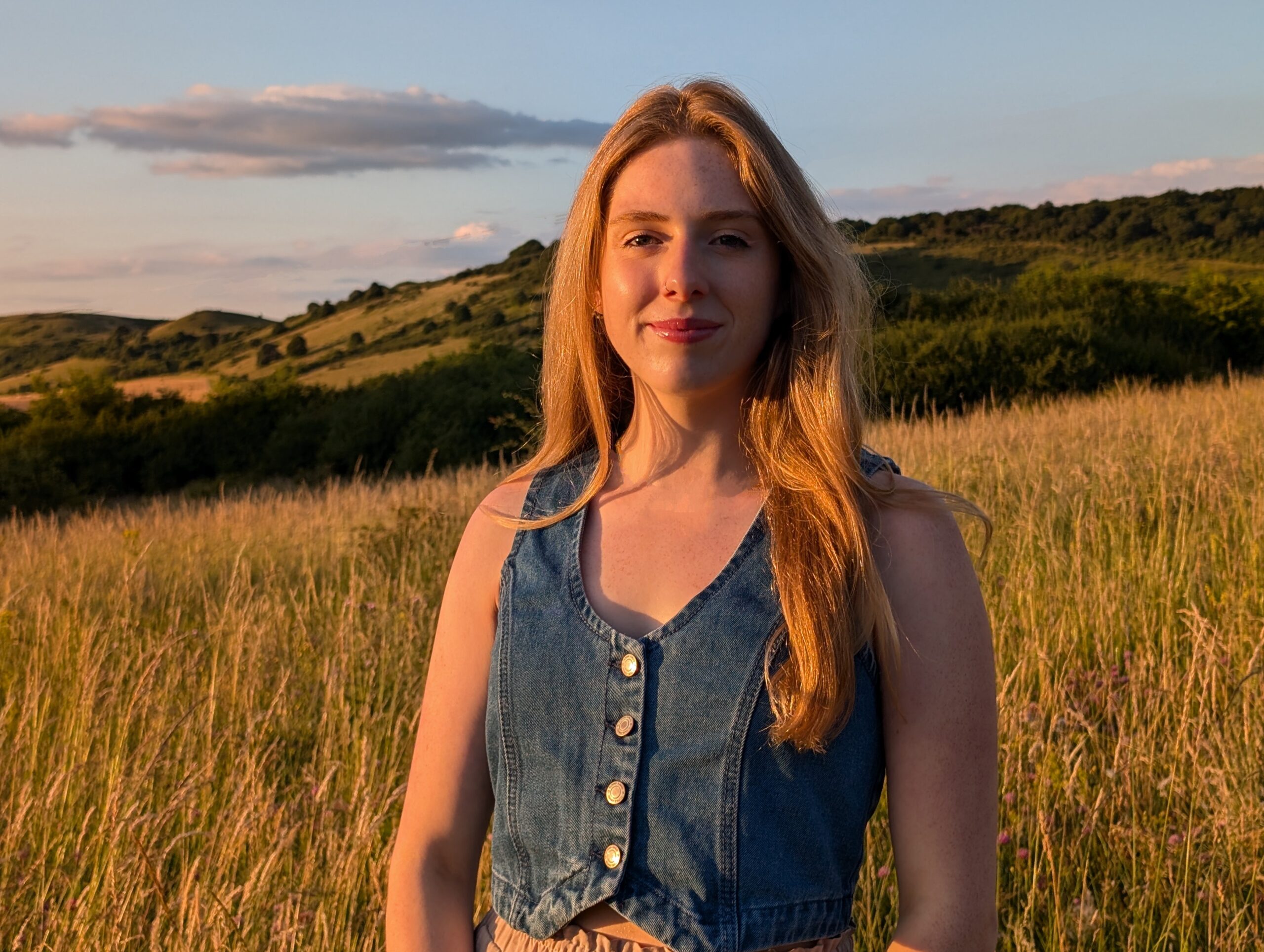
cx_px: 632
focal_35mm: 49
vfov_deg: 29.8
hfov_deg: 38.9
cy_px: 476
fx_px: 1792
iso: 20
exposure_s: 1/464
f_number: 1.68
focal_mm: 6.9
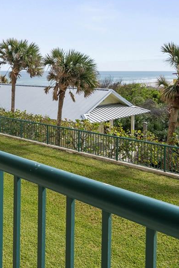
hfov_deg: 31.7
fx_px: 283
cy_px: 91
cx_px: -10
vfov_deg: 49.9
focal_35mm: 38
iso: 100
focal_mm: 14
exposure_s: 1/250
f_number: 8
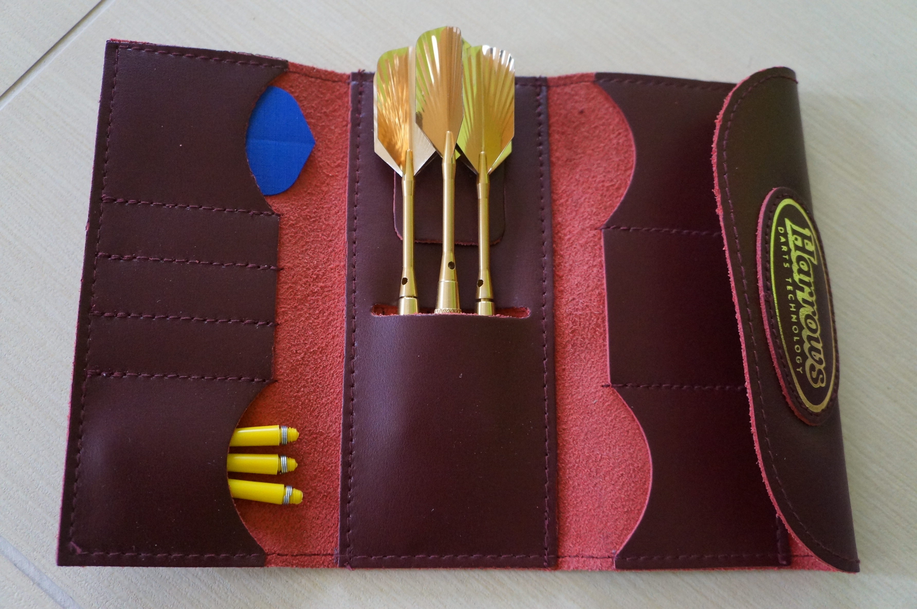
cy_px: 304
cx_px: 458
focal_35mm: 33
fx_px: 839
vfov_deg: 39.9
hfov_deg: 57.3
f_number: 4
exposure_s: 1/160
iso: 3200
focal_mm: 22
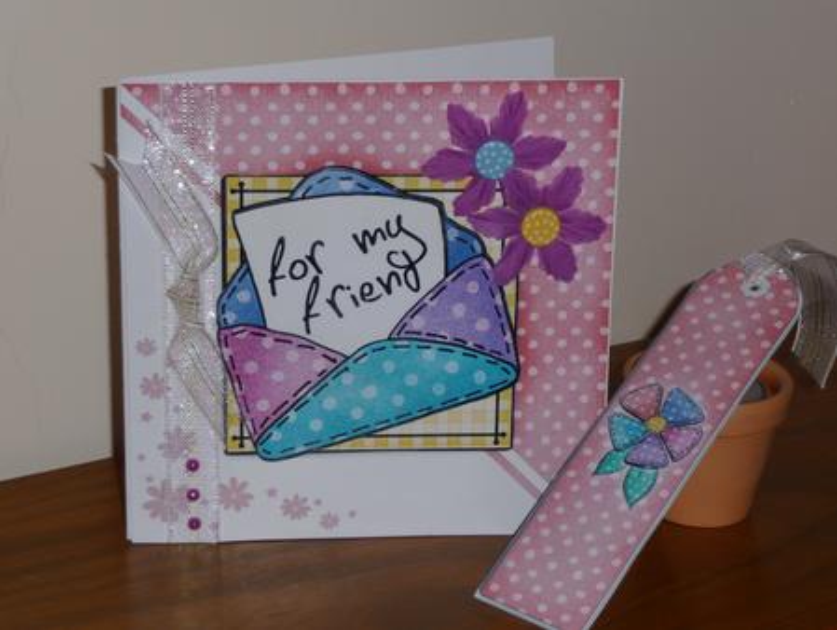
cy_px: 315
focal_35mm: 96
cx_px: 418
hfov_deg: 20.4
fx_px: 2324
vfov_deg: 15.4
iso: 100
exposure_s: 1/40
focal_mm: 16.3
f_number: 4.7
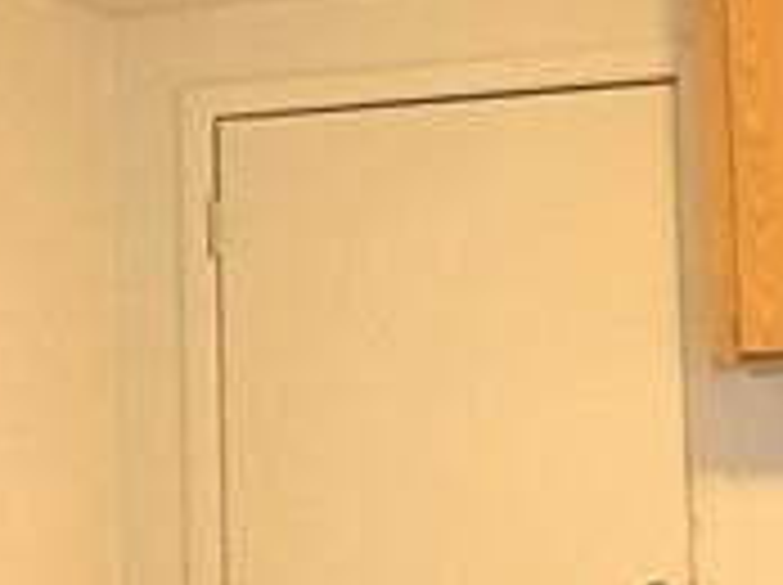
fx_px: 3863
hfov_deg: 11.2
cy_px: 274
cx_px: -288
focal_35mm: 171
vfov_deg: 8.7
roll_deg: +0.2
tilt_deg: +7.4
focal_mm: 4.15
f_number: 2.2
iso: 160
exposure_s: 1/30
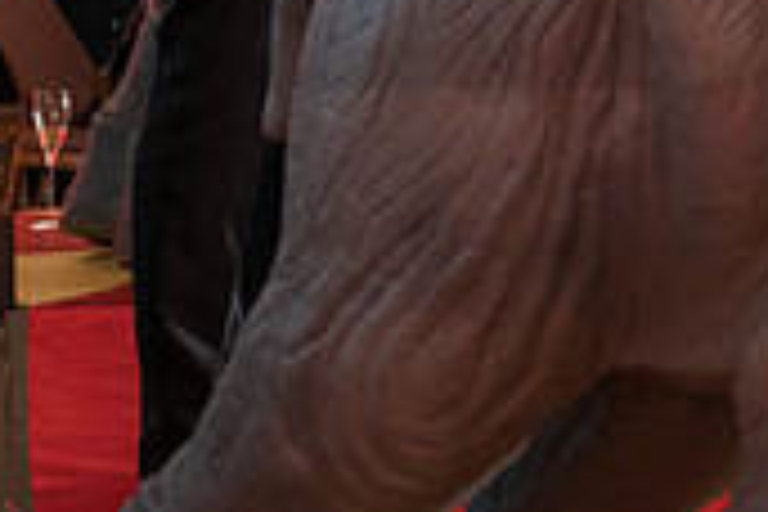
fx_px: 3477
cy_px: -370
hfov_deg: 12.1
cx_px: 1088
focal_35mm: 163
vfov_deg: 8.2
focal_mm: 47
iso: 2500
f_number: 2.8
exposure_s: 1/100
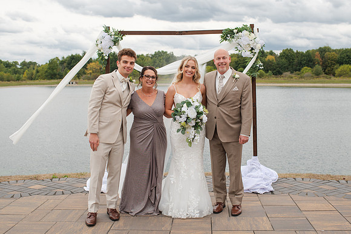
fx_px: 414
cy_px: 117
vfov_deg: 31.5
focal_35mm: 42
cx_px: 183
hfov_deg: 46.0
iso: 100
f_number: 3.5
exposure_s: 1/800
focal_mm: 35
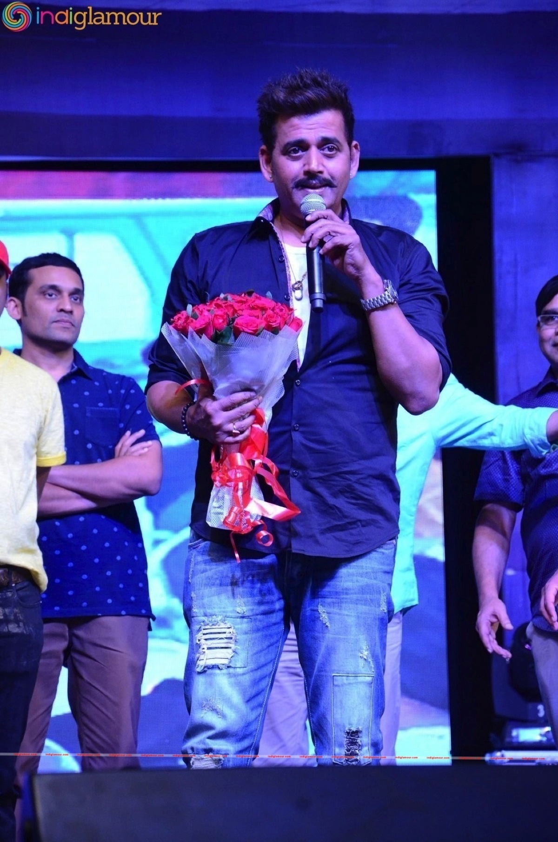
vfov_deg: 13.1
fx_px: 3677
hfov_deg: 8.7
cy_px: 421
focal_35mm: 158
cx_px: 279
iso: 2500
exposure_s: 1/125
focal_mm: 105
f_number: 5.6
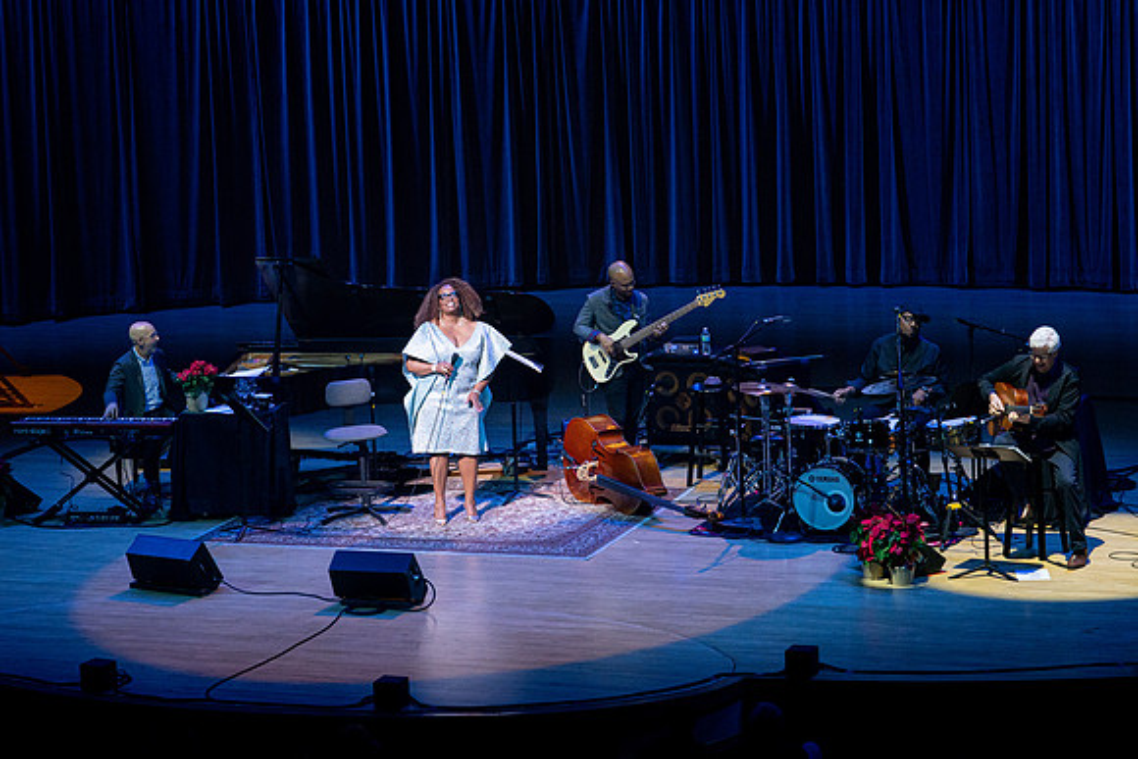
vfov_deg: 11.0
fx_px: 3944
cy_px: 345
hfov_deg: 16.4
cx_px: 493
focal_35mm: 125
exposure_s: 1/320
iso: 2500
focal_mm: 108
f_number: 5.6
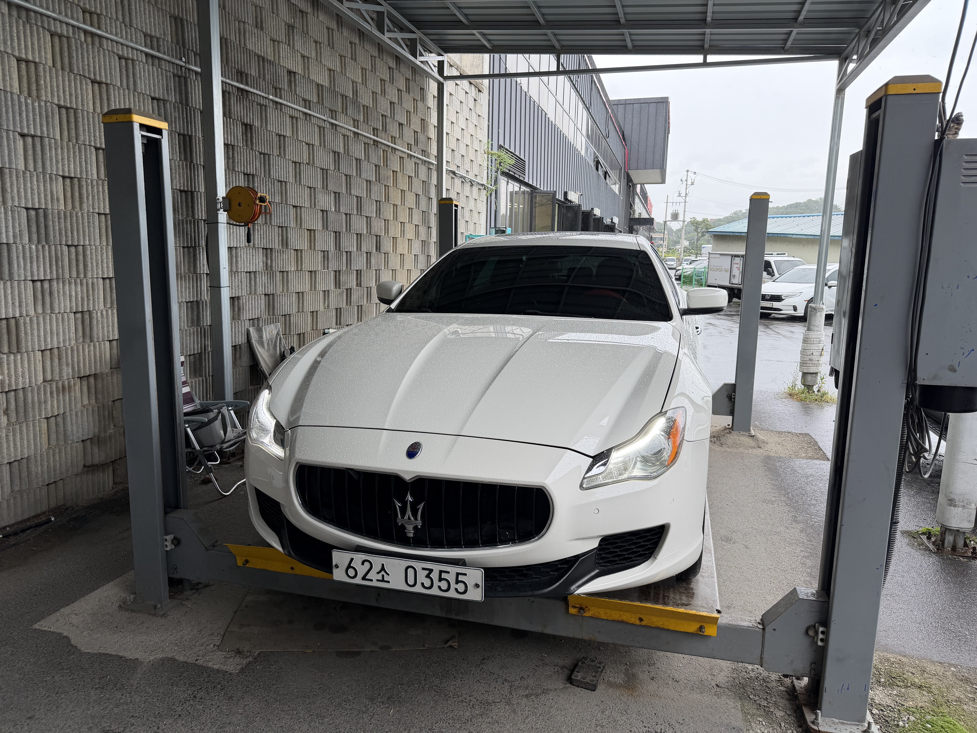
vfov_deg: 56.8
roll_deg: -0.5
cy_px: 366
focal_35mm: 24
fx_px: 677
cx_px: 488
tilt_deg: -9.2
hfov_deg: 71.6
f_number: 1.78
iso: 80
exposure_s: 1/266
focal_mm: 6.76
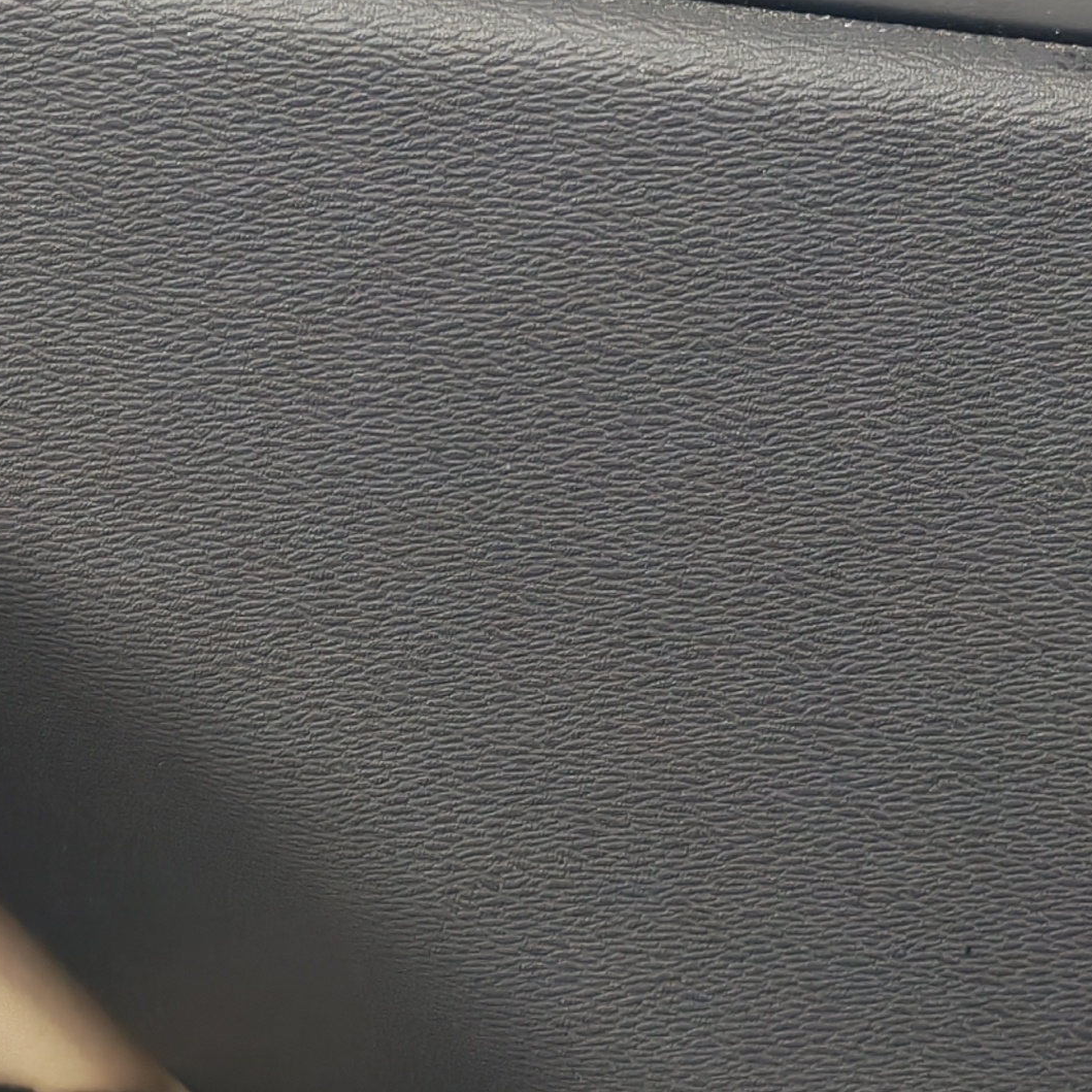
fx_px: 3783
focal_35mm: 106
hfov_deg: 16.4
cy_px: 69
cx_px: 332
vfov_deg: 16.2
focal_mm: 6.12
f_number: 1.9
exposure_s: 1/50
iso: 953
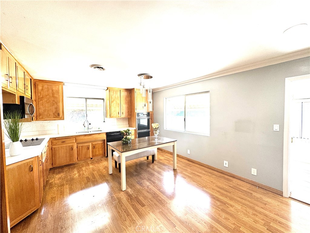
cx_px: 155
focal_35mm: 14
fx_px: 125
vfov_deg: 85.7
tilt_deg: -2.6
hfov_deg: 102.1
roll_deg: +0.9
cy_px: 116
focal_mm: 2.22
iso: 80
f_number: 2.2
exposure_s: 1/120
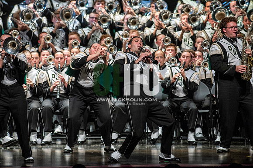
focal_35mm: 300
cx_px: 126
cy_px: 84
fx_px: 2107
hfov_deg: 6.9
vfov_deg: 4.6
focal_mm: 300
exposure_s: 1/400
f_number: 5.6
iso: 5000
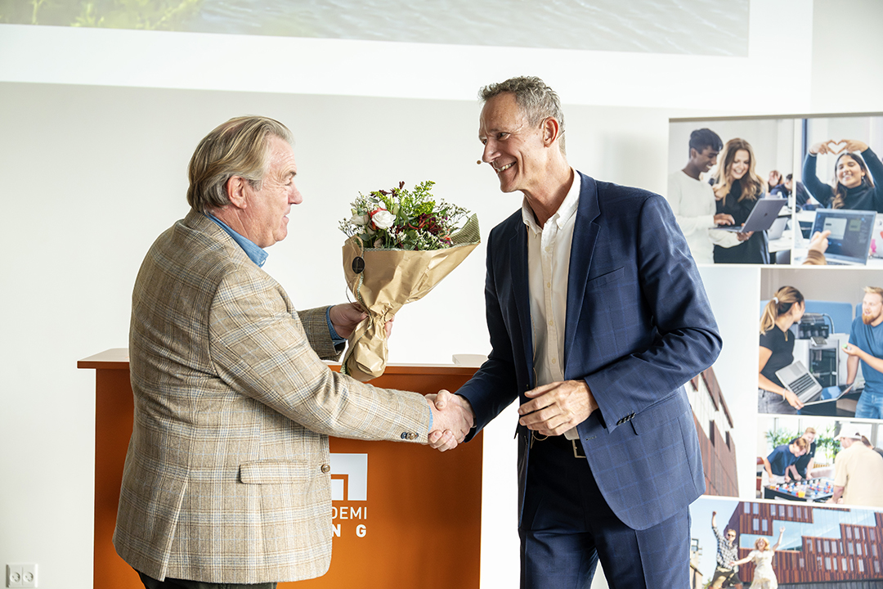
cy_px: 294
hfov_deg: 40.3
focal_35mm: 49
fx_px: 1202
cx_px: 442
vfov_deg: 27.5
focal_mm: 49
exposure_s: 1/400
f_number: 3.5
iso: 2500
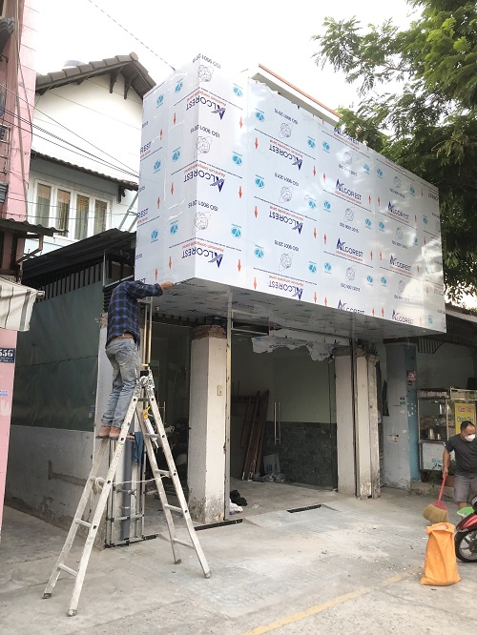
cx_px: 238
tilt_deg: +10.9
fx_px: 514
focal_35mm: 28
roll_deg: -0.3
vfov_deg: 63.4
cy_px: 318
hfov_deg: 49.8
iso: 32
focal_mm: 3.99
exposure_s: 1/30
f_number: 1.8
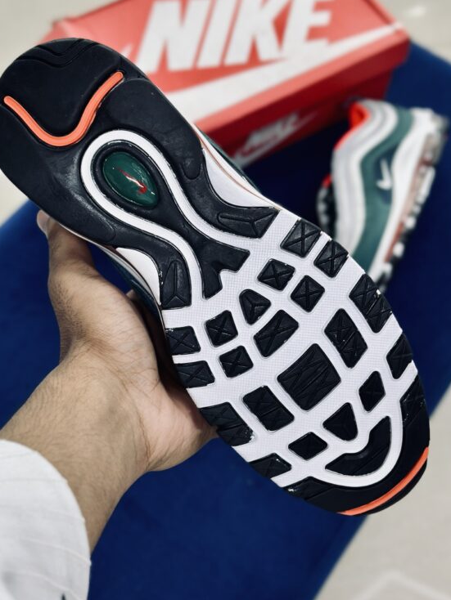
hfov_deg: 24.0
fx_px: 1059
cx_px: 221
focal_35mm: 61
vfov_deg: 31.7
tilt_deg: -60.8
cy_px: 290
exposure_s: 1/100
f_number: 1.78
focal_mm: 6.86
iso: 64
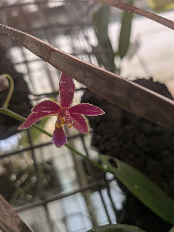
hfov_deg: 56.8
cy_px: 116
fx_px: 161
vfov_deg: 71.6
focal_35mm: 24
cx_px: 87
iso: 28
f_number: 1.7
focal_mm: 4.53
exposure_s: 1/656
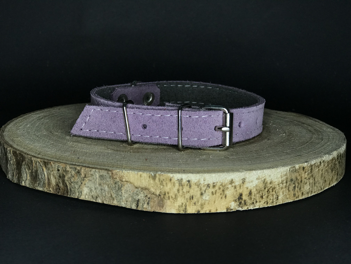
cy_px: 132
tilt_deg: -13.4
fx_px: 578
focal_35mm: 57
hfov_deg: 33.8
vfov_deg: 25.7
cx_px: 176
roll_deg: -1.8
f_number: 2.8
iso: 32
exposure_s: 1/50
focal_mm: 6.6
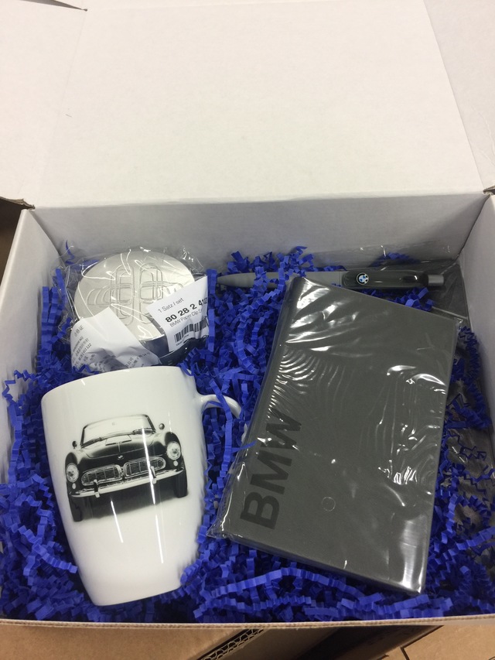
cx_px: 248
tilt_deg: -61.1
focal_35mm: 29
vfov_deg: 61.7
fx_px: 553
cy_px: 330
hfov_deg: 48.2
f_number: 2.2
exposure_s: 1/30
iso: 40
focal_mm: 4.15
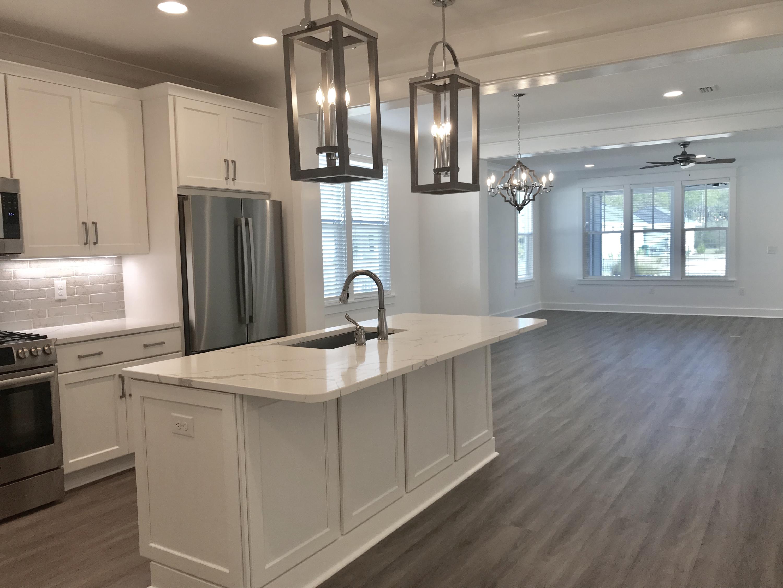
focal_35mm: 28
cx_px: 392
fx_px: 633
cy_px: 294
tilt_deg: -4.1
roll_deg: +1.4
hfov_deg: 63.4
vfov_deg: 49.7
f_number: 1.8
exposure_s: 1/120
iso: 40
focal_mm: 3.99
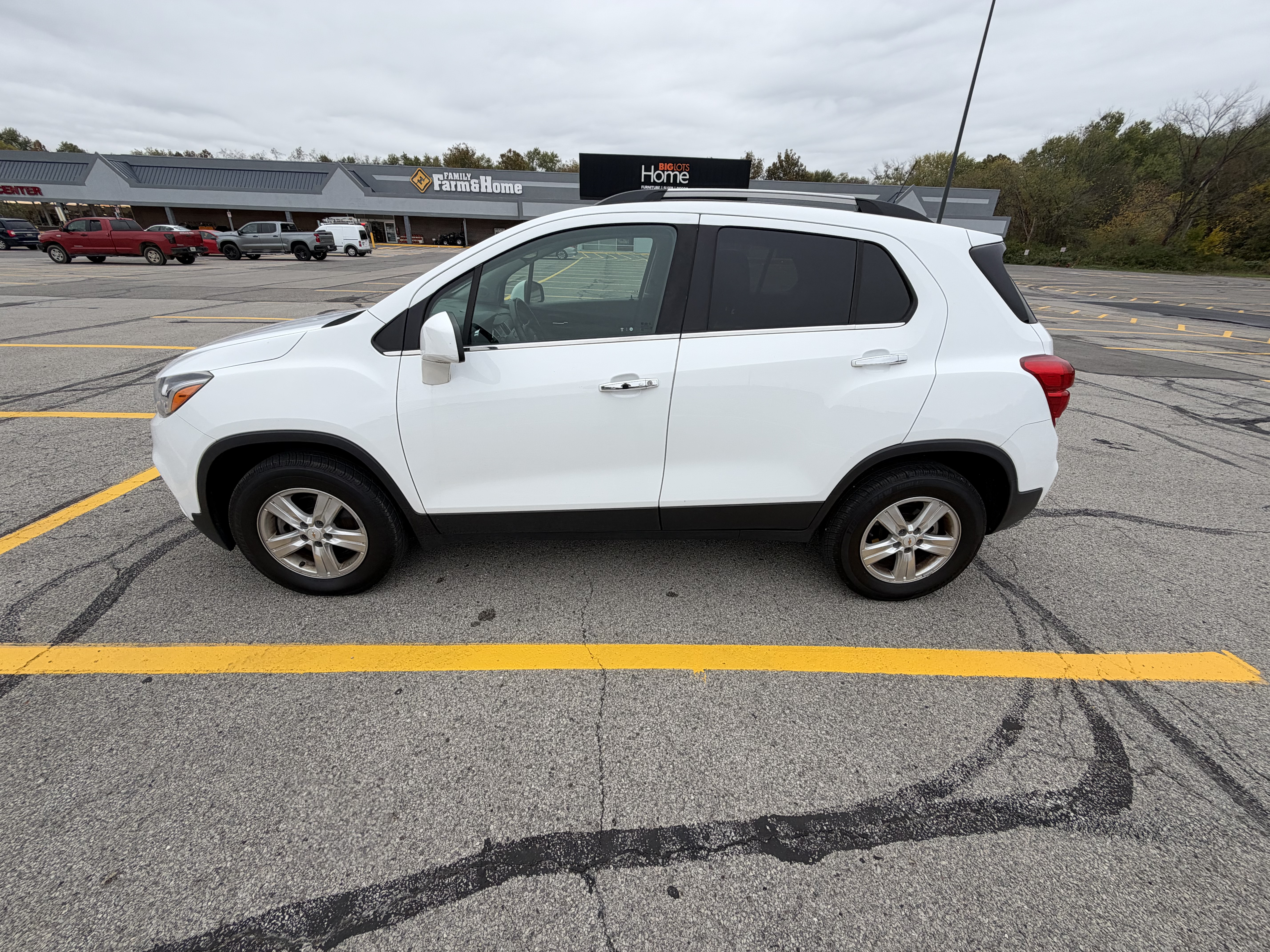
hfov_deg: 102.1
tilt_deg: -24.7
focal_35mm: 14
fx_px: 514
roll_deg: -0.3
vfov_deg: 85.7
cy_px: 476
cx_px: 635
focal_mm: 2.22
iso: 40
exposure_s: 1/672
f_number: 2.2
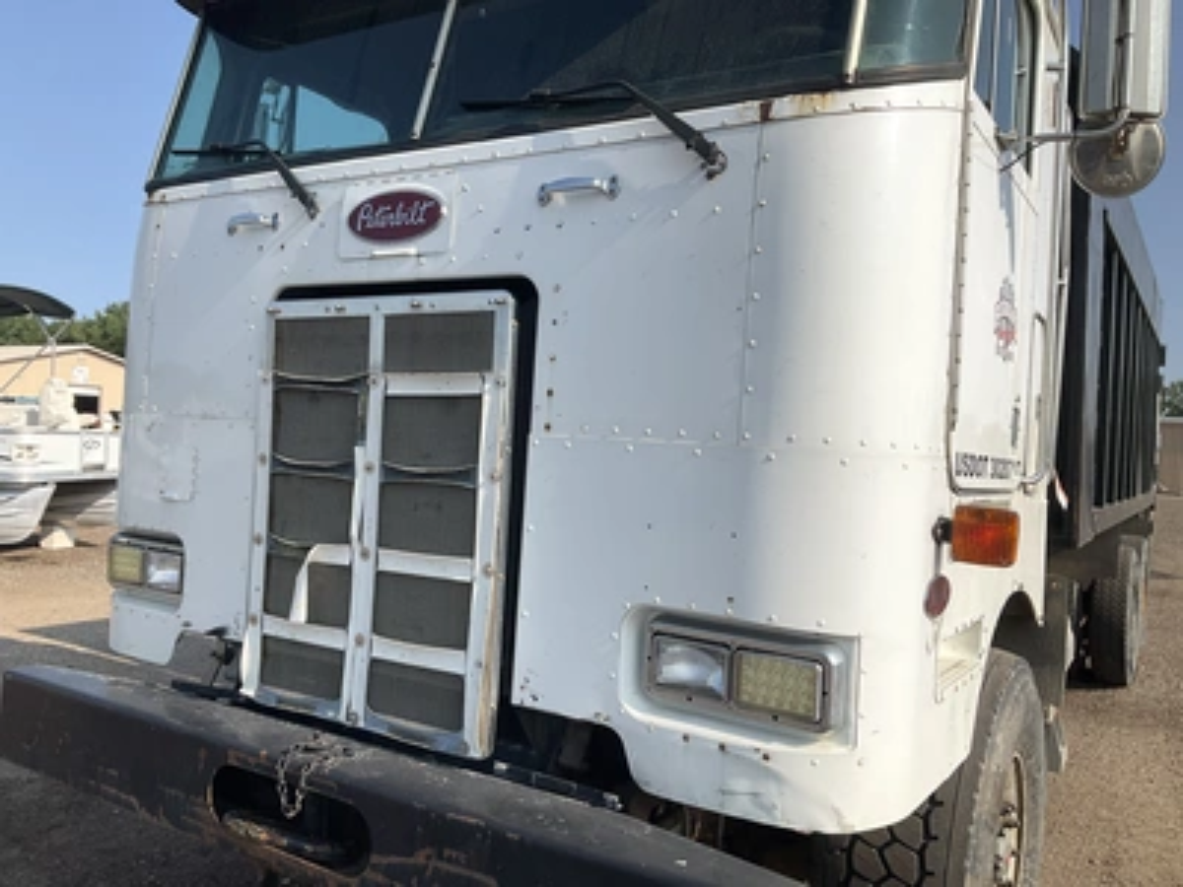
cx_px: 592
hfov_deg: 61.7
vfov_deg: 48.2
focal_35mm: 29
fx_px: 991
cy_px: 444
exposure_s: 1/2058
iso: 25
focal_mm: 3
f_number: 1.8
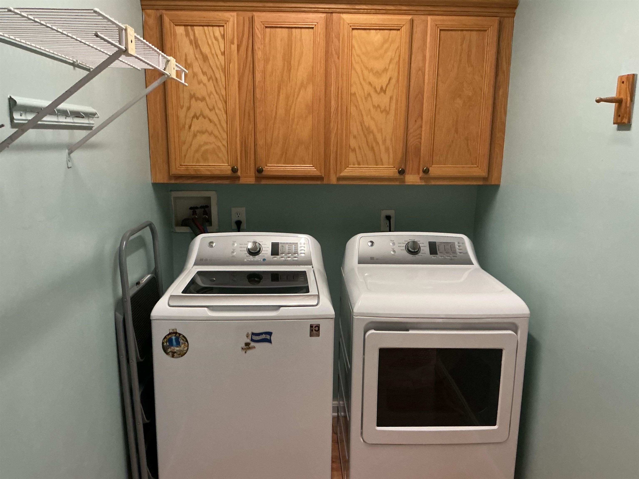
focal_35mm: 29
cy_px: 240
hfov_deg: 61.7
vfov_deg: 48.2
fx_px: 535
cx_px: 320
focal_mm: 3
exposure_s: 1/60
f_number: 1.8
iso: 250
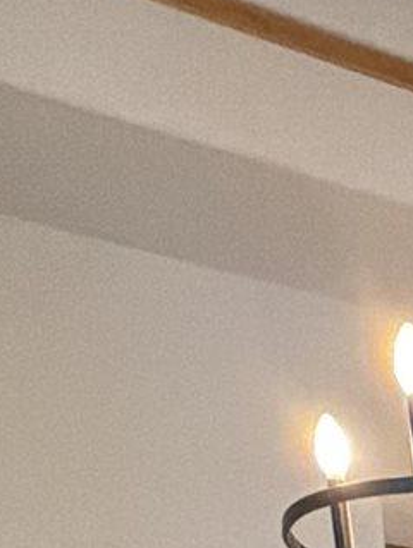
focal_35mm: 101
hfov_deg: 10.7
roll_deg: -0.1
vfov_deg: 14.1
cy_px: 1278
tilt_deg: -9.6
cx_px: 1199
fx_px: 1603
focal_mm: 2.22
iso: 320
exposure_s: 1/60
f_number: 2.2
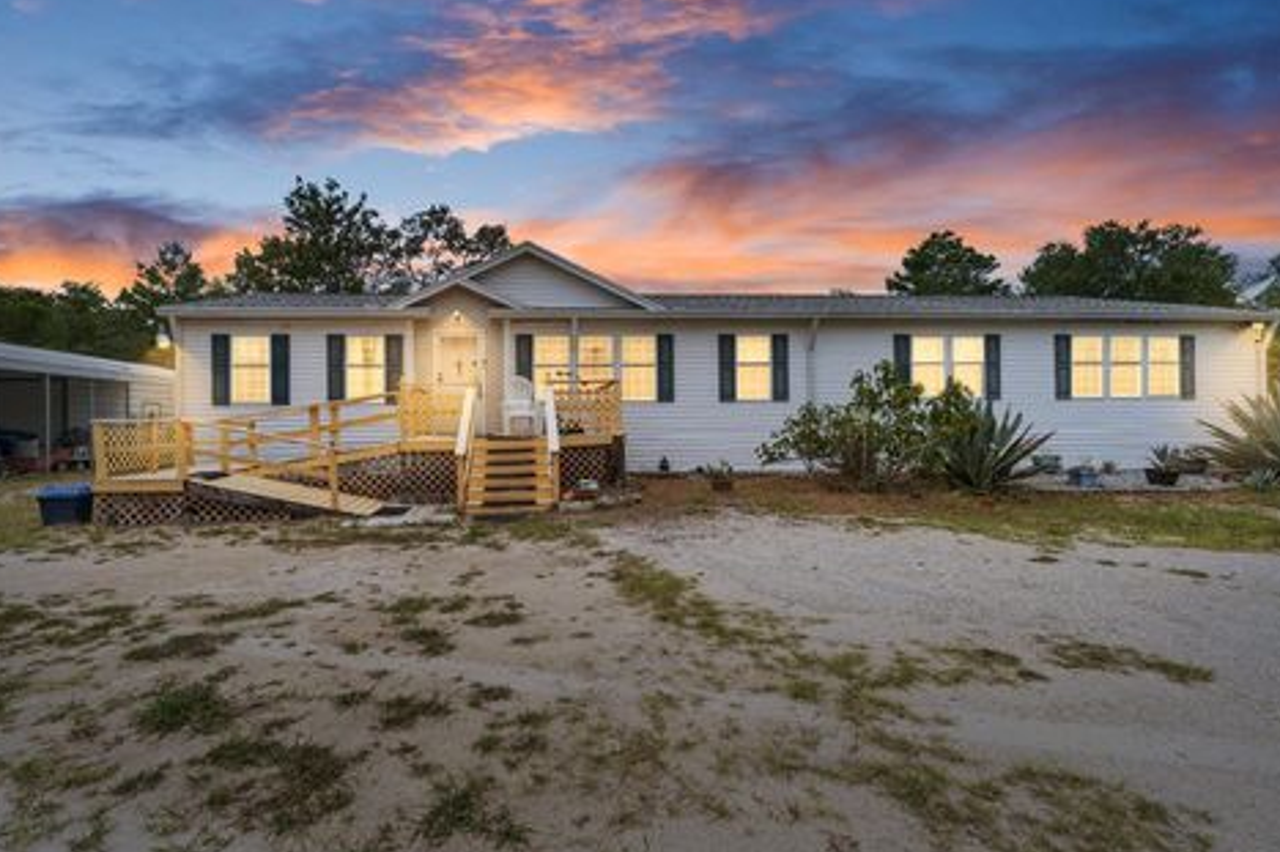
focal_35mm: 15
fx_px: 533
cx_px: 625
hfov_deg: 100.4
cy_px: 412
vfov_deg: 77.3
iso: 50
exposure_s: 1/320
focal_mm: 14
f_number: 2.8
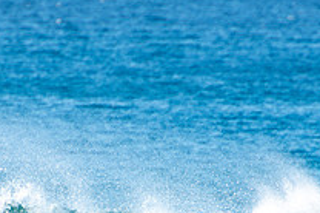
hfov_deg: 1.2
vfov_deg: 0.8
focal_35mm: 1677
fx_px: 14883
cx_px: 132
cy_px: 291
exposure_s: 1/500
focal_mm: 400
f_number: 5.6
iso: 200
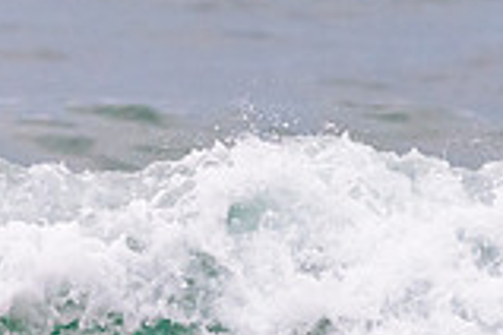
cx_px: -119
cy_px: 325
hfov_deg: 0.9
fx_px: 31212
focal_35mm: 2234
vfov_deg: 0.6
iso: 1400
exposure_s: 1/1250
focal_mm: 500
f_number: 5.6
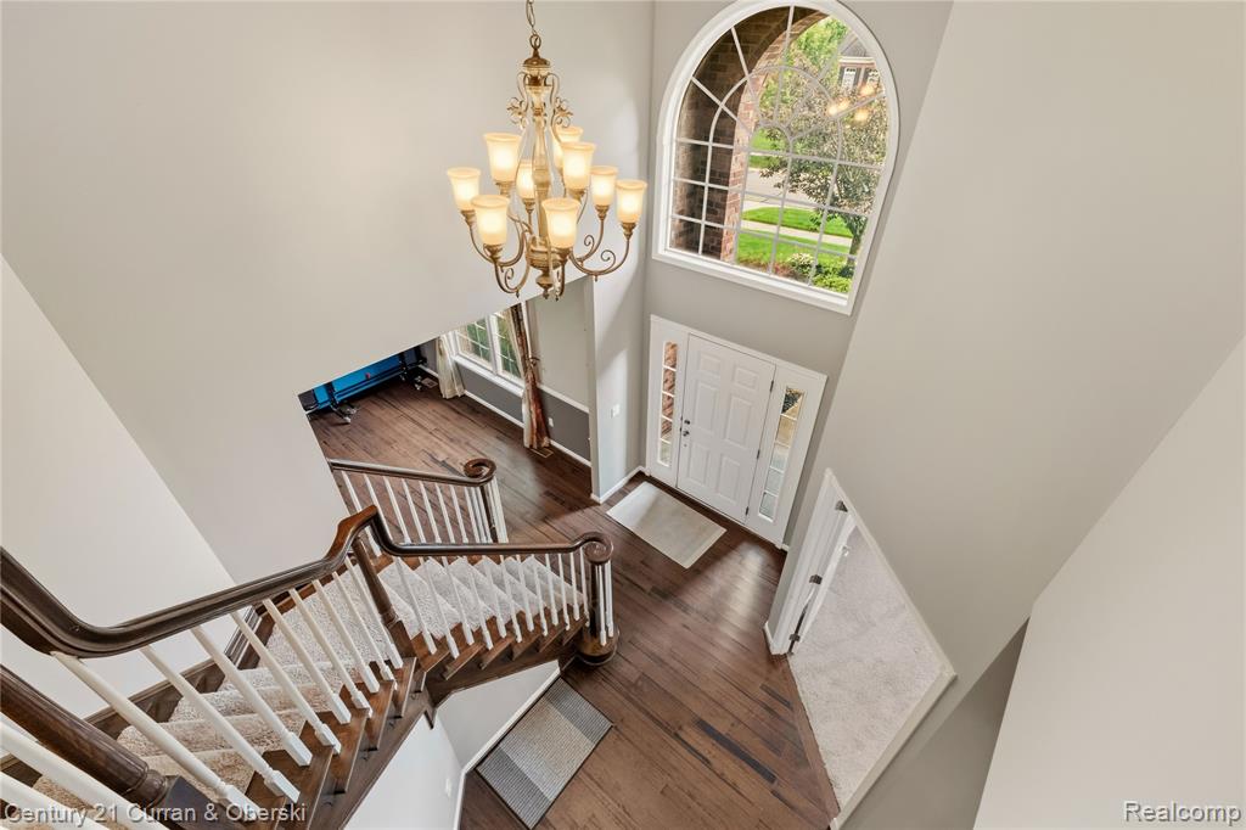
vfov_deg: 77.3
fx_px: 519
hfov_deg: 100.4
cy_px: 415
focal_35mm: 15
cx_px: 623
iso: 1250
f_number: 8
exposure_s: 1/2
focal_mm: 10
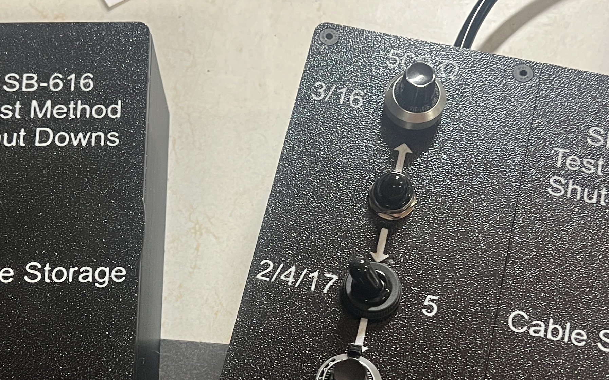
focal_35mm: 62
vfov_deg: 20.8
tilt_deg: -69.1
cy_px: 295
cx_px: 266
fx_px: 1029
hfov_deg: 32.9
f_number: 1.5
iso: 250
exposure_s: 1/60
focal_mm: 5.7
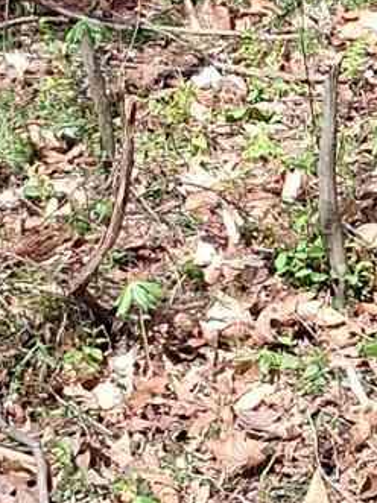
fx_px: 2630
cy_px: 126
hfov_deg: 8.1
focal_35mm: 181
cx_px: 477
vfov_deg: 10.9
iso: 25
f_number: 1.8
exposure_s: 1/236
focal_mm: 3.98
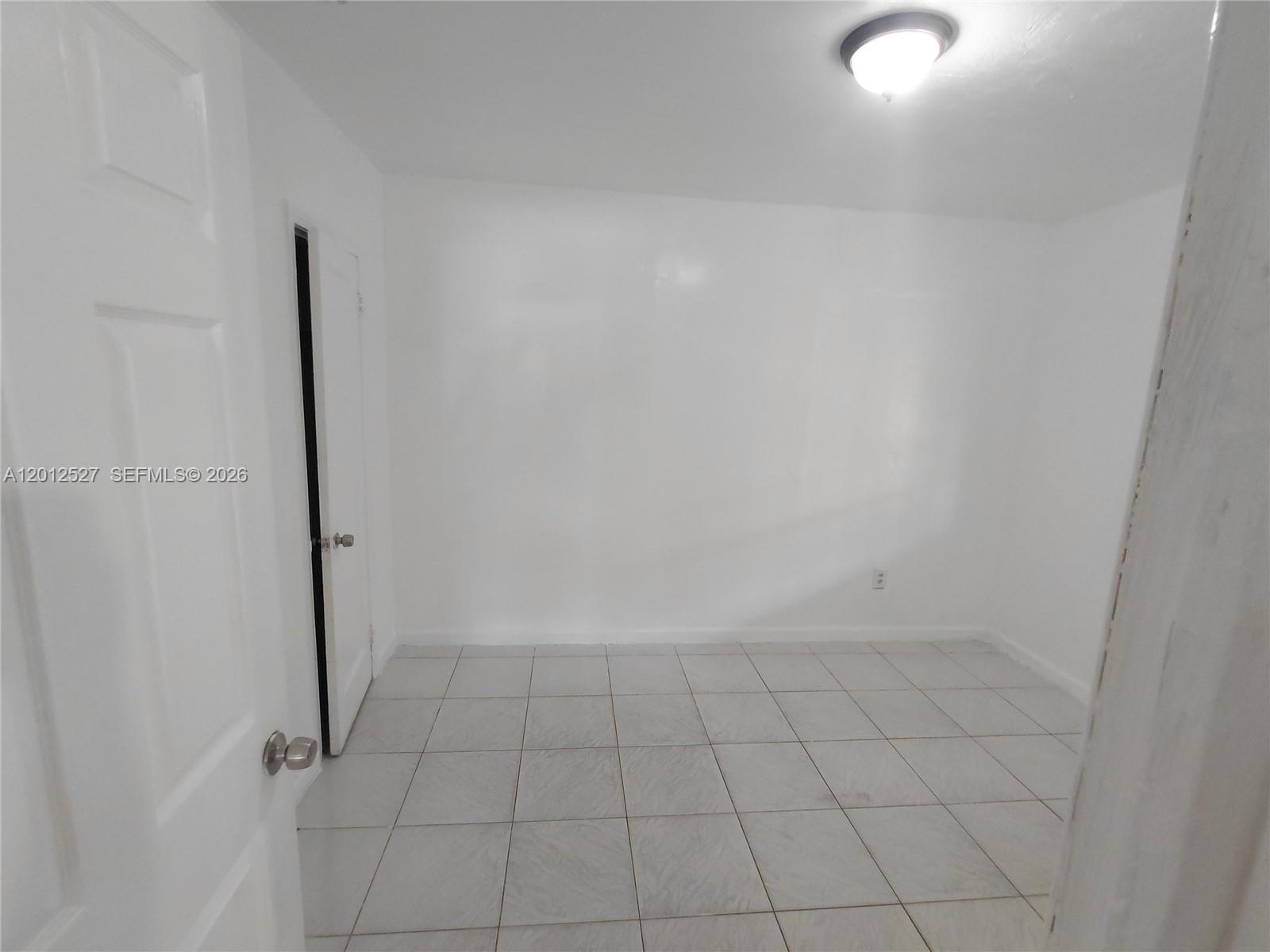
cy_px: 476
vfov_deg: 78.1
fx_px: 587
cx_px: 635
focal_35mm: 16
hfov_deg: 94.5
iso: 160
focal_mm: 1.64
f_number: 2.2
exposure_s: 1/60
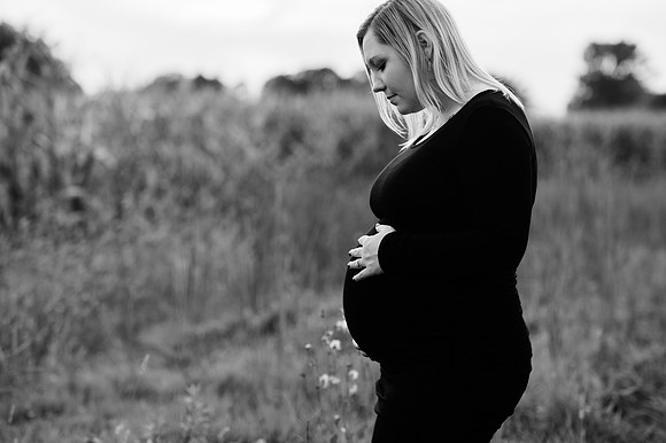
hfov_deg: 23.9
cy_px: 222
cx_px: 333
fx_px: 1572
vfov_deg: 16.1
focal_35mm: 85
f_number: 3.2
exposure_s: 1/320
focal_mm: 85
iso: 200
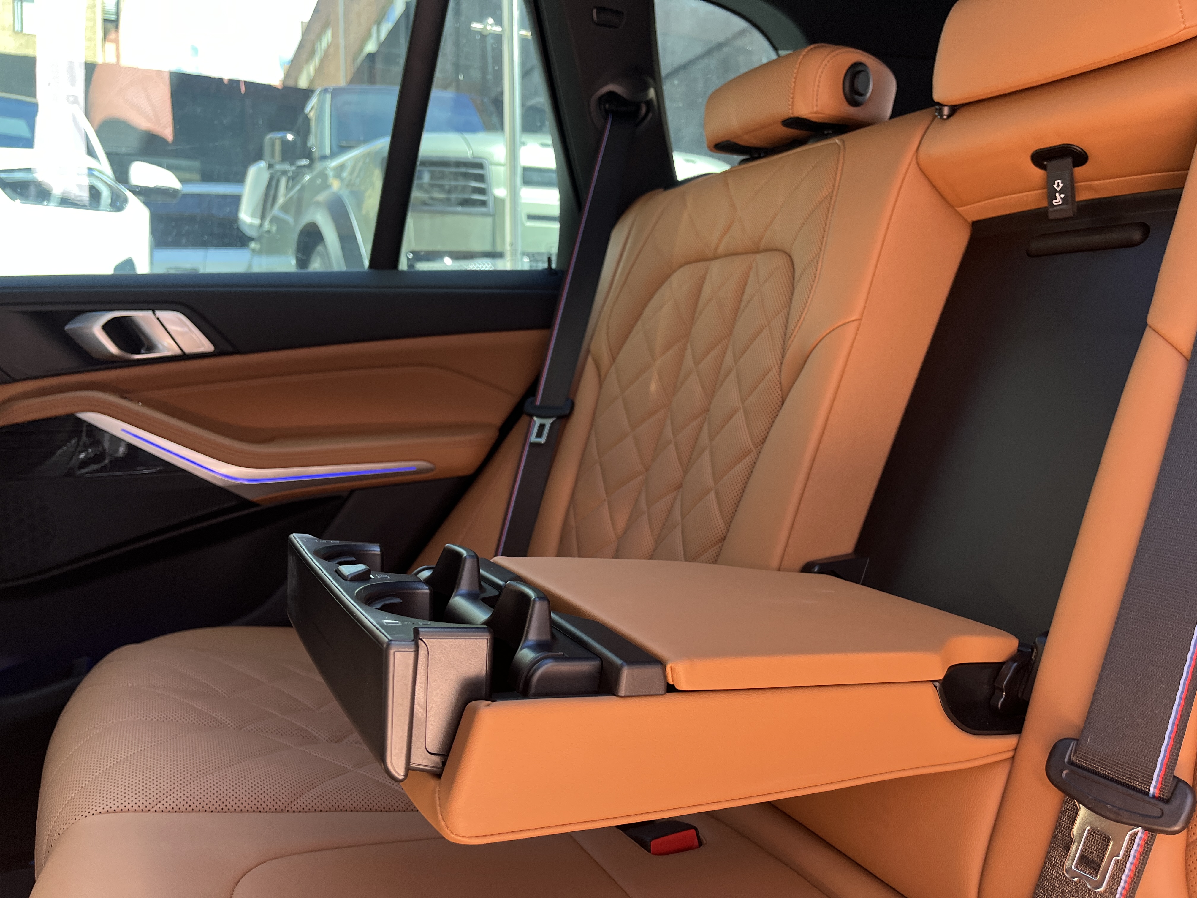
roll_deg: -0.5
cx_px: 598
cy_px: 449
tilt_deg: -5.6
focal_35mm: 26
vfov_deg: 53.1
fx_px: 899
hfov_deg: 67.3
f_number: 1.6
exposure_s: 1/101
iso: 125
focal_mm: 5.1
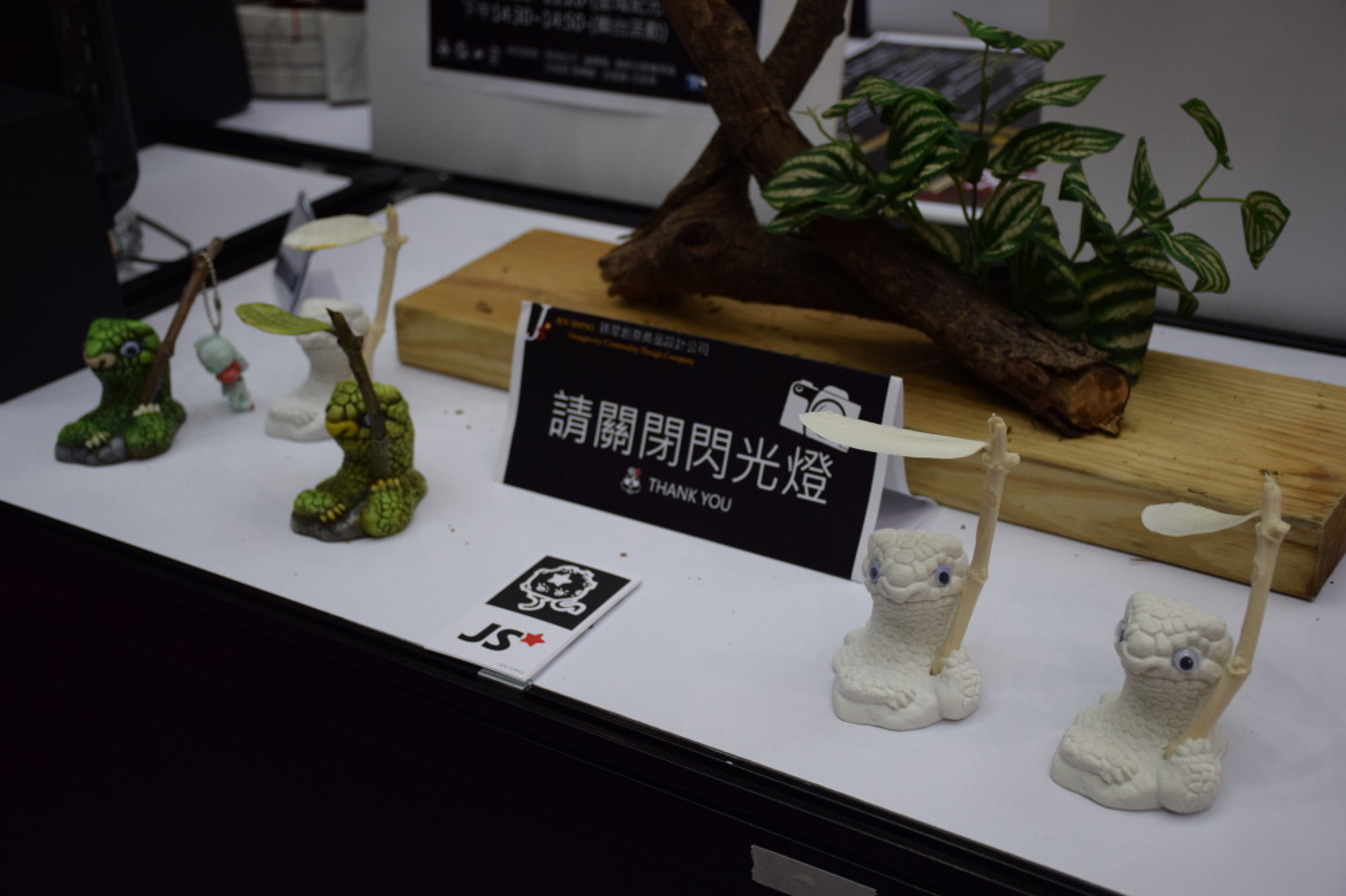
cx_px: 673
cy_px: 448
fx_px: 1794
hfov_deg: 41.1
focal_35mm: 48
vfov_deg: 28.1
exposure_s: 1/60
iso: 400
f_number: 4
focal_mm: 32
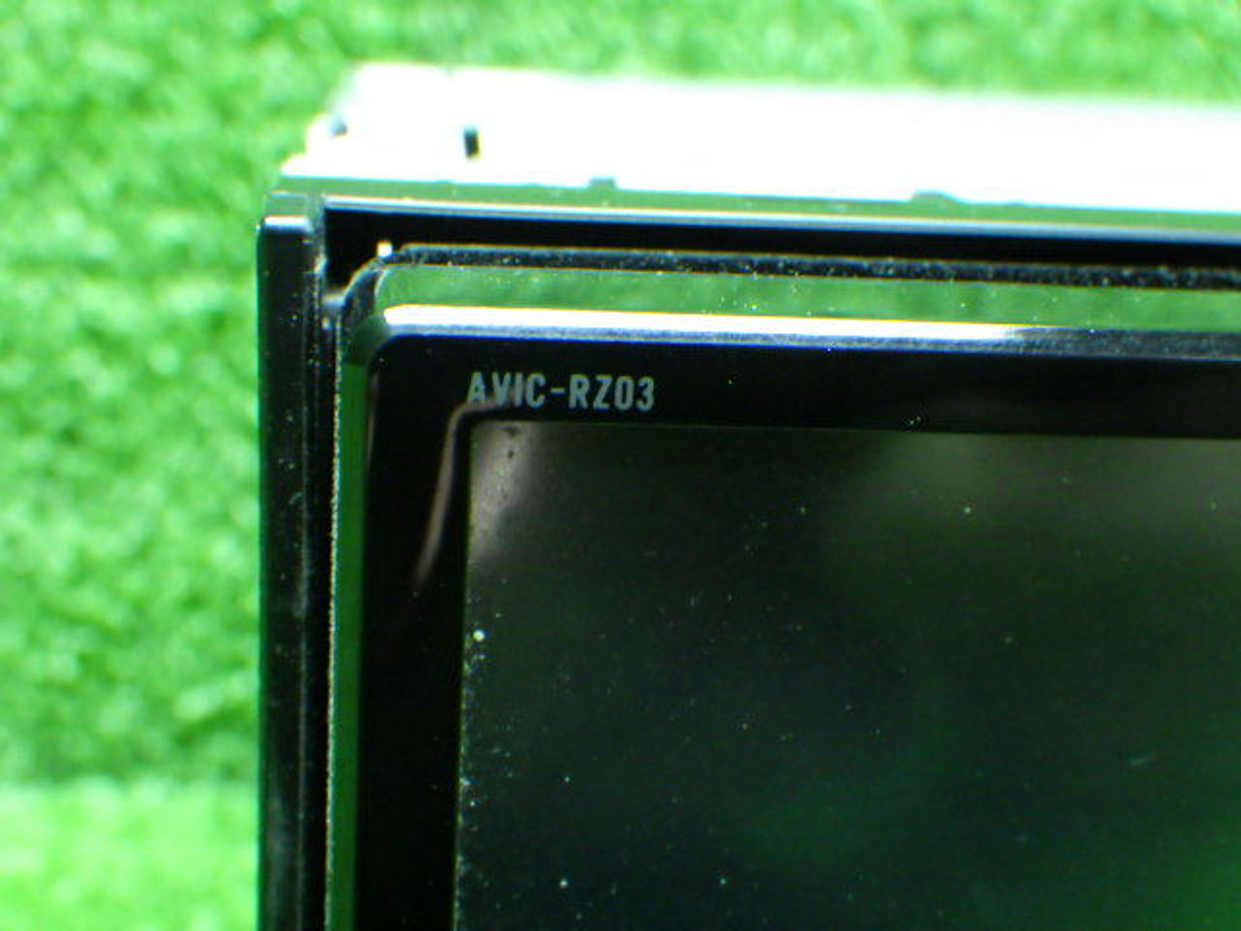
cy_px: 466
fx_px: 1828
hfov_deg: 37.5
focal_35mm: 51
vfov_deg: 28.6
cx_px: 620
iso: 1600
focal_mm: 9.1
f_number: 4.4
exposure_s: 1/20
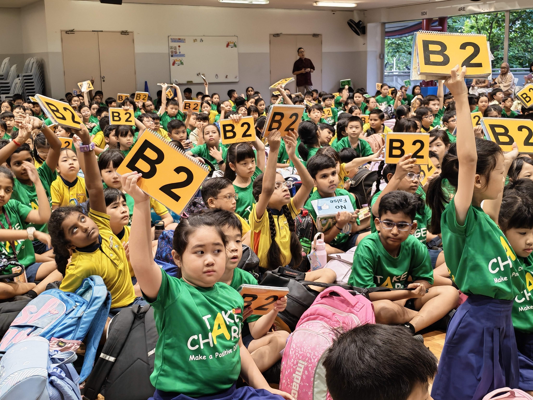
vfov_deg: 30.3
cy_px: 200
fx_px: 739
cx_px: 266
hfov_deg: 39.7
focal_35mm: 48
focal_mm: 6.12
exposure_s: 1/100
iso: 640
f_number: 1.9
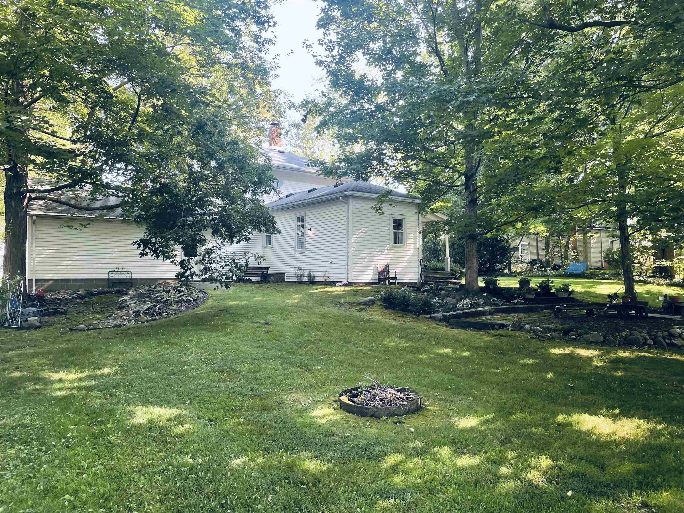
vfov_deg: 53.1
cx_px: 342
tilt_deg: +2.4
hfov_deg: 67.3
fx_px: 514
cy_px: 256
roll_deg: -0.1
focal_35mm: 26
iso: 64
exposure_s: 1/121
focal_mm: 4.2
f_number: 1.6
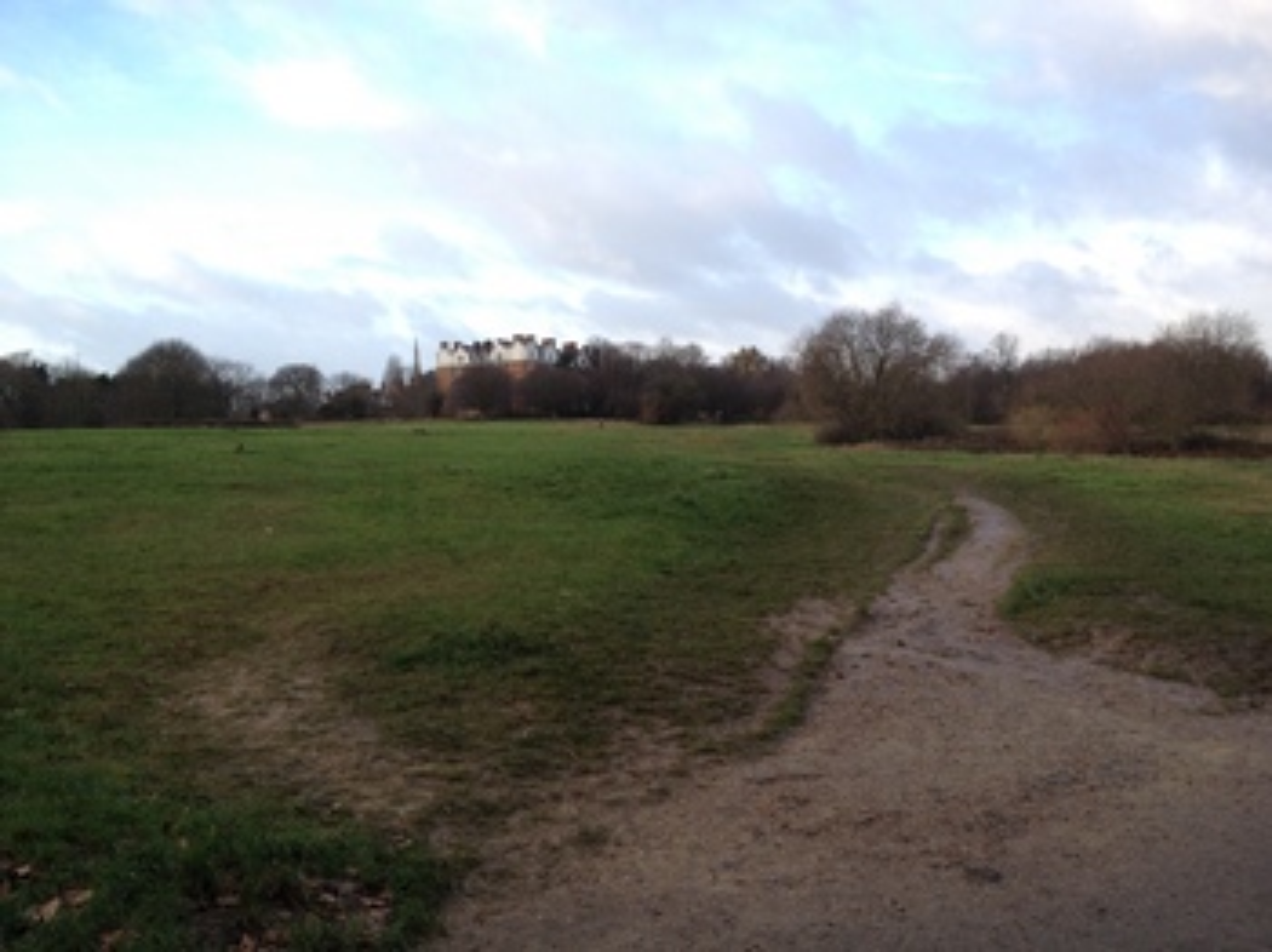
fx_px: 1285
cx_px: 636
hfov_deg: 52.7
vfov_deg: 40.7
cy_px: 476
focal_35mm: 35
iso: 64
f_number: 2.4
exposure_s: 1/302
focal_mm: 4.28
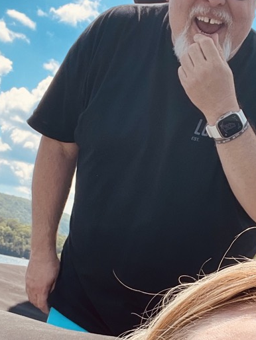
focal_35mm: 70
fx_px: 690
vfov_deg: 27.3
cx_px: 189
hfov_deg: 20.9
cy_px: 263
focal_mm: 2.71
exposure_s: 1/400
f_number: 2.2
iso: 25
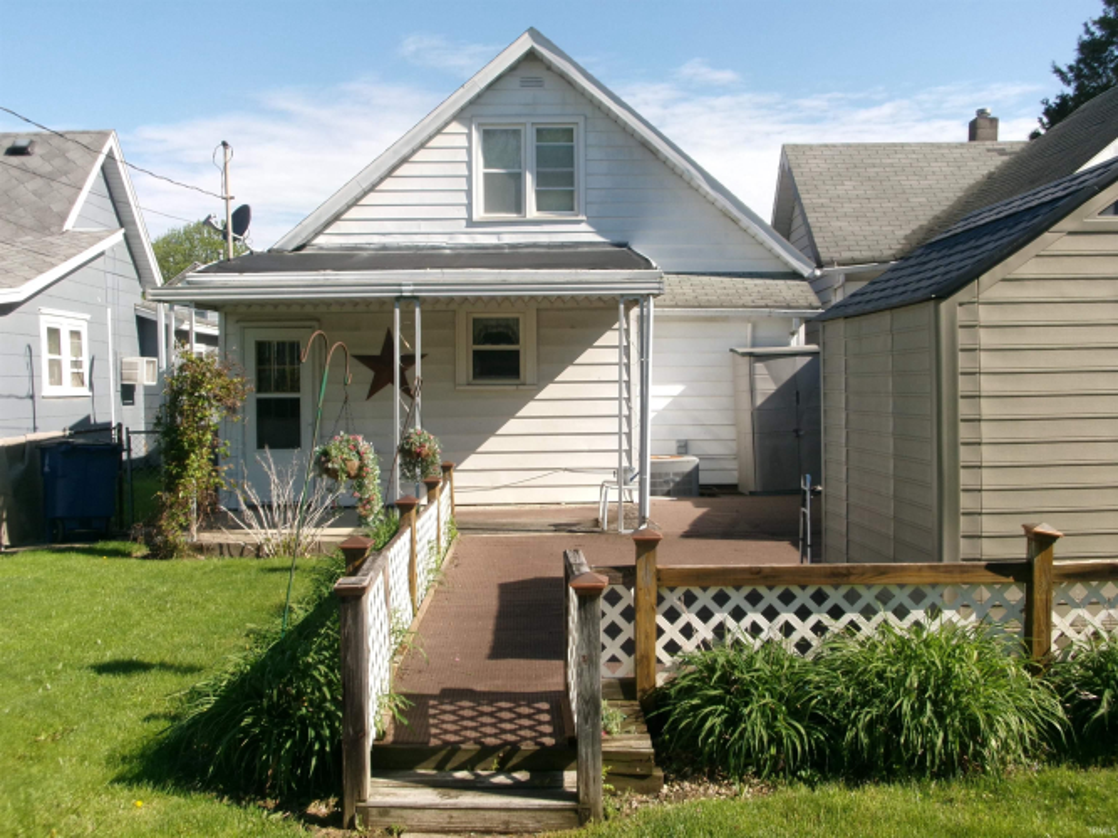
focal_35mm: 36
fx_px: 1162
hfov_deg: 51.4
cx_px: 559
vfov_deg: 39.6
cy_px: 419
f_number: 11.8
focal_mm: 6.4
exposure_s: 1/90
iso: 100
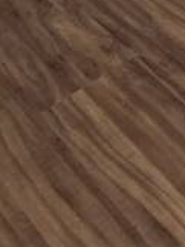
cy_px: -459
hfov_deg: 10.4
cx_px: 595
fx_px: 619
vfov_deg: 12.2
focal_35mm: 87
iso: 100
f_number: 2.2
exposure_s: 1/60
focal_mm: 2.2
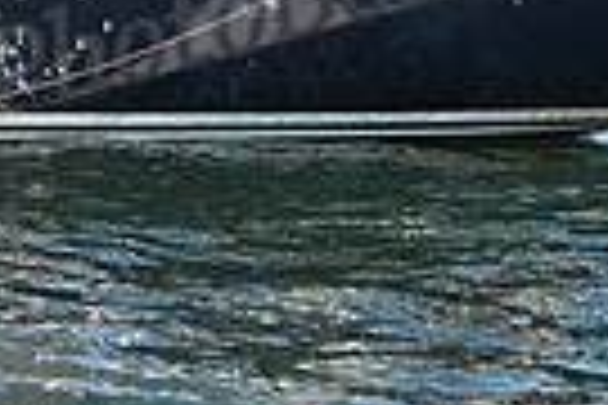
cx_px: -248
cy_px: -169
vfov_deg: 4.5
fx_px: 5083
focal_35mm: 301
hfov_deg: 6.8
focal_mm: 70
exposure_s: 1/1250
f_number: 4
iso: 250
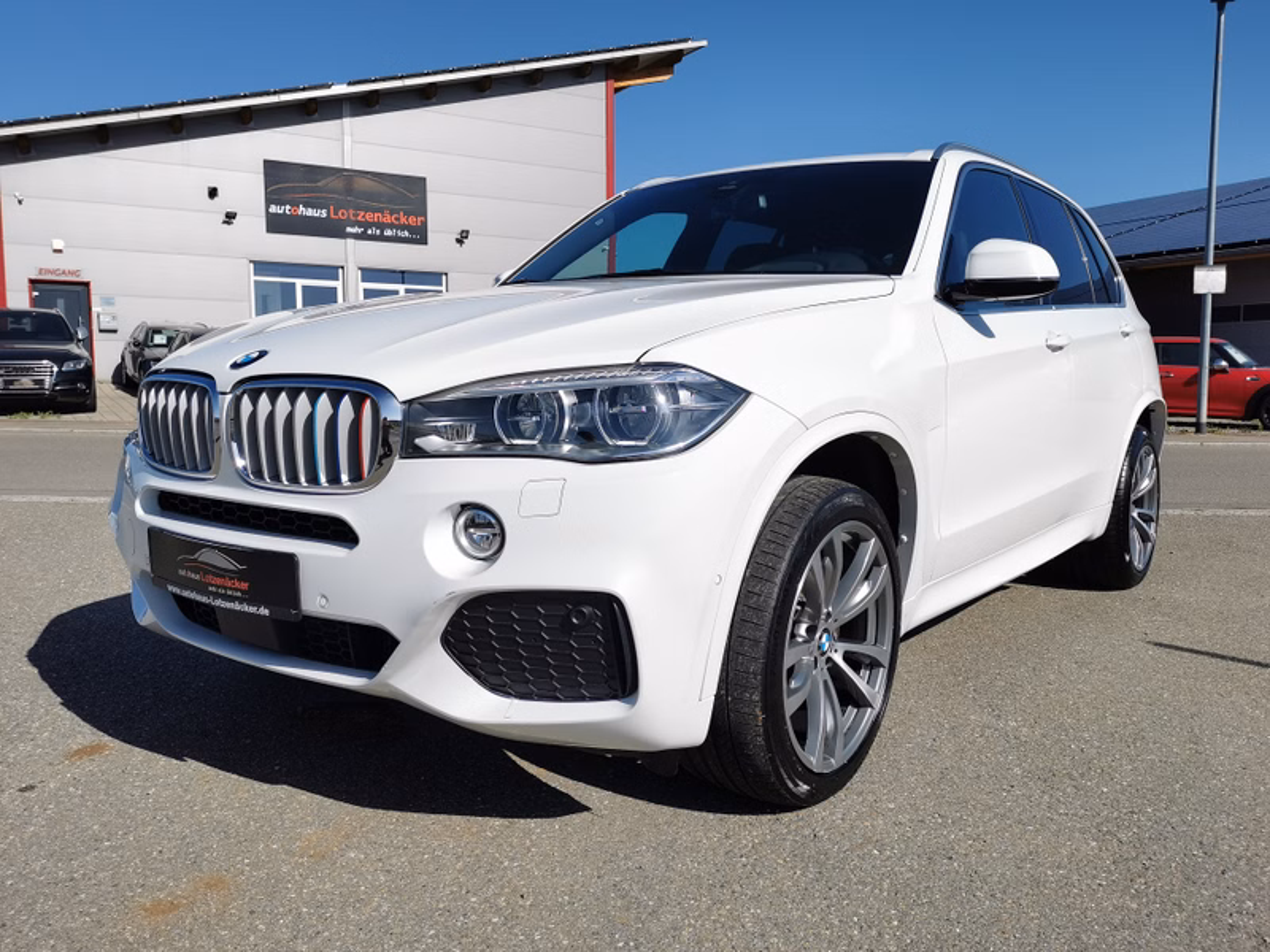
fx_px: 1027
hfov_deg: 63.4
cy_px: 476
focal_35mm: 28
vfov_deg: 49.7
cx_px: 635
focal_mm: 5.58
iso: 50
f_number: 1.8
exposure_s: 1/4032
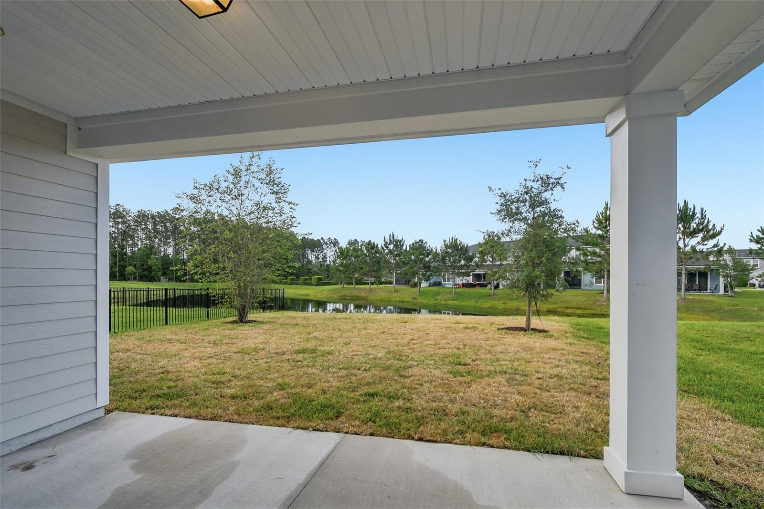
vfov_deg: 77.3
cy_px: 254
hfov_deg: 100.4
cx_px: 382
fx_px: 318
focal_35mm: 15
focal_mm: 10
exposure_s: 1/800
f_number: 8
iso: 400
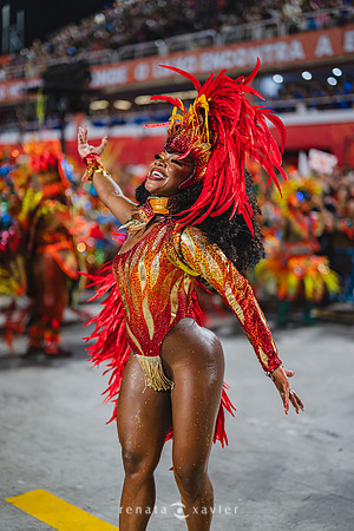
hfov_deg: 27.0
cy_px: 266
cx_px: 177
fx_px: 737
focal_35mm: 50
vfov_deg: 39.6
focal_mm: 50
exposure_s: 1/1250
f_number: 1.2
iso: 800
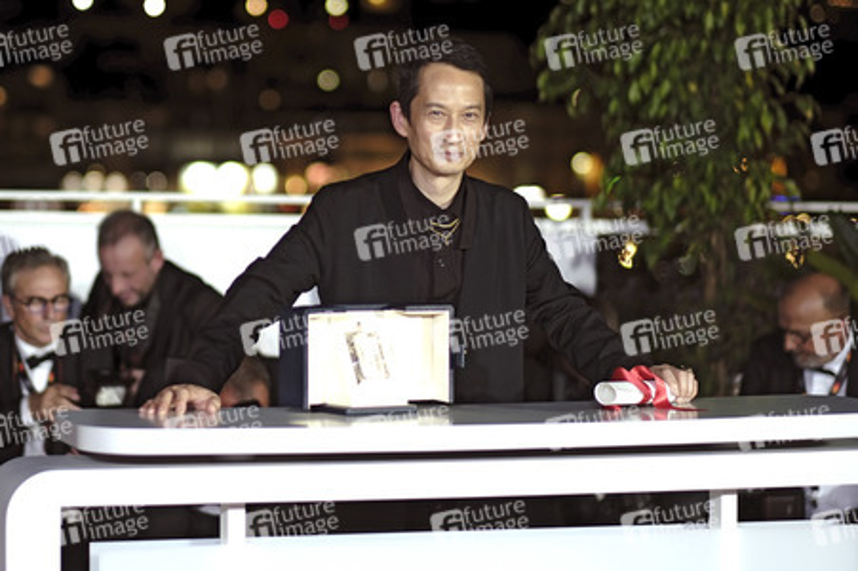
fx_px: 2000
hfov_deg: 24.2
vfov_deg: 16.2
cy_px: 286
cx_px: 429
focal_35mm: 84
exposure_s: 1/30
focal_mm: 56
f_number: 1.2
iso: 80
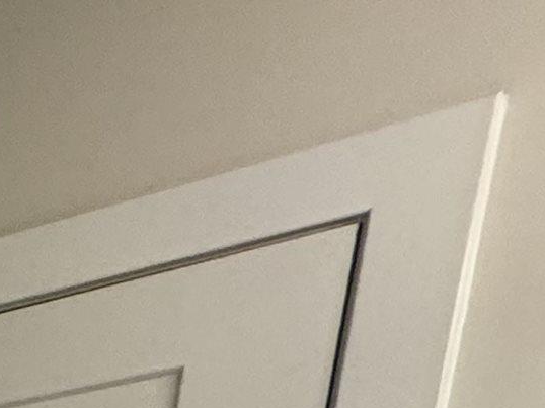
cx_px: -961
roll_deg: +0.8
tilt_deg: -12.6
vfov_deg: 12.8
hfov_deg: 12.7
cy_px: 1053
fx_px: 1259
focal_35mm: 80
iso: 250
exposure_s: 1/120
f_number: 2.2
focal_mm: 2.22
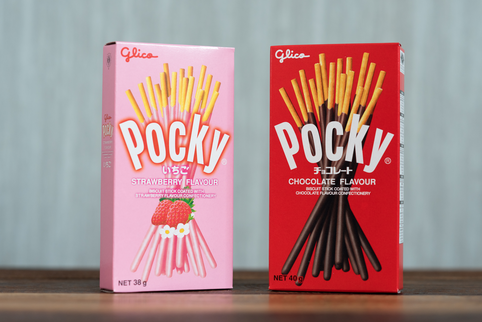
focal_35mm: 93
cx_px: 250
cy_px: 154
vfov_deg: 14.7
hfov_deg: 21.9
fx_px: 1246
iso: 400
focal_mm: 85
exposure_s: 1/200
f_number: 4
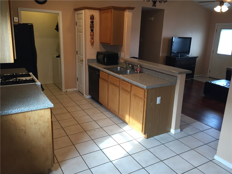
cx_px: 116
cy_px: 87
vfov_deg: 48.2
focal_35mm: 29
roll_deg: -1.7
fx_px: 194
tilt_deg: -16.2
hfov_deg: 61.7
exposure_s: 1/30
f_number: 2.2
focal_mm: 4.15
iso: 64
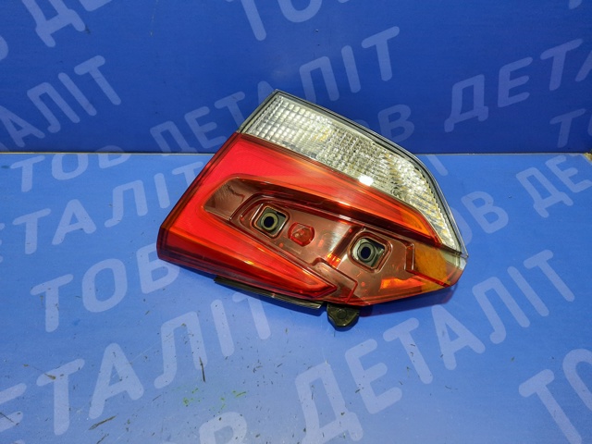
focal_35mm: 25
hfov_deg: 69.4
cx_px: 296
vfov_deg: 54.9
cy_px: 222
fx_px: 428
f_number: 2
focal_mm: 4.6
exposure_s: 1/30
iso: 320
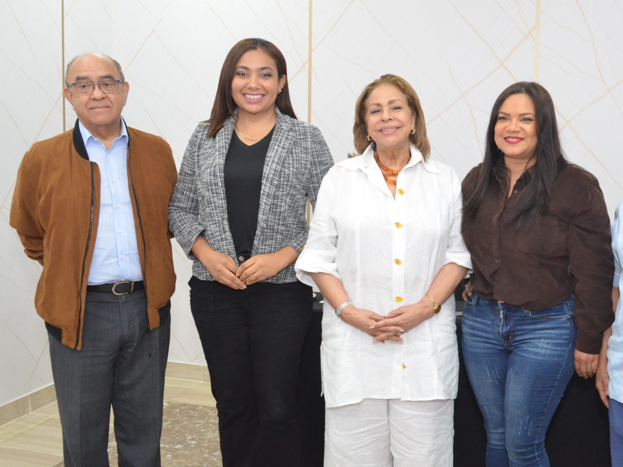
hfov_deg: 45.3
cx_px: 394
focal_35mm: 41
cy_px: 251
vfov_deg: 35.1
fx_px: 738
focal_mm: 22
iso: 2500
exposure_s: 1/80
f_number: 7.1
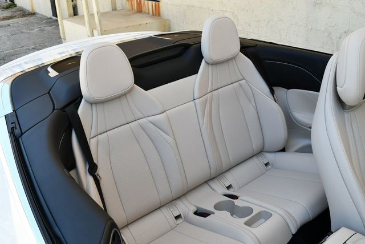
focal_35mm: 36
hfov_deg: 53.1
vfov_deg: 36.9
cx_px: 182
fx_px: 365
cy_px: 122
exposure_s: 1/250
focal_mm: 18
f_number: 5.6
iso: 280
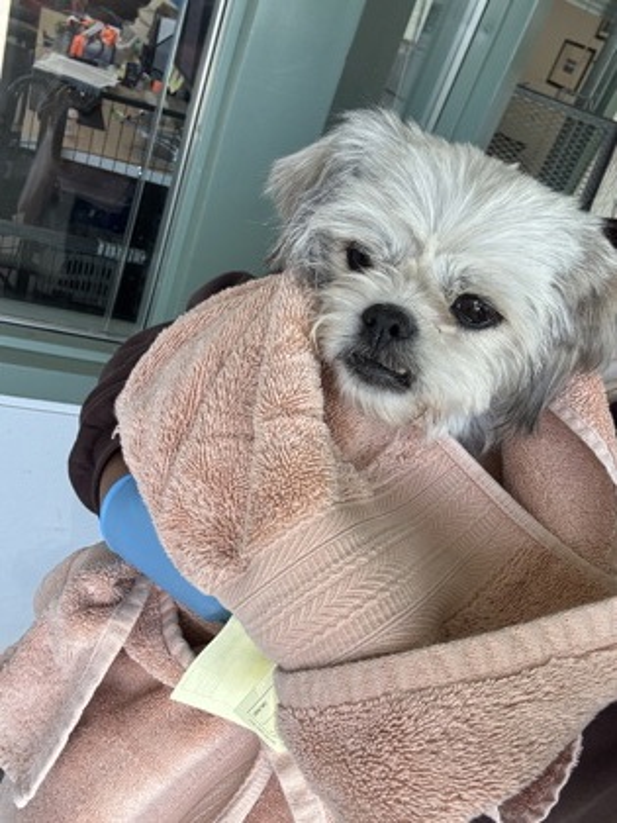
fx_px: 713
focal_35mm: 30
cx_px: 308
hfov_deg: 46.8
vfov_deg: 60.0
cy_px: 412
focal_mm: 2.69
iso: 50
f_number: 1.9
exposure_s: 1/121
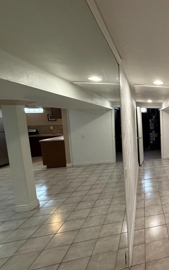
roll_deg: +0.0
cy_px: 137
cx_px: 201
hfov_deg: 39.2
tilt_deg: -6.4
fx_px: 170
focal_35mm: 23
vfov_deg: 77.2
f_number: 2.2
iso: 250
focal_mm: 2.22
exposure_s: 1/60
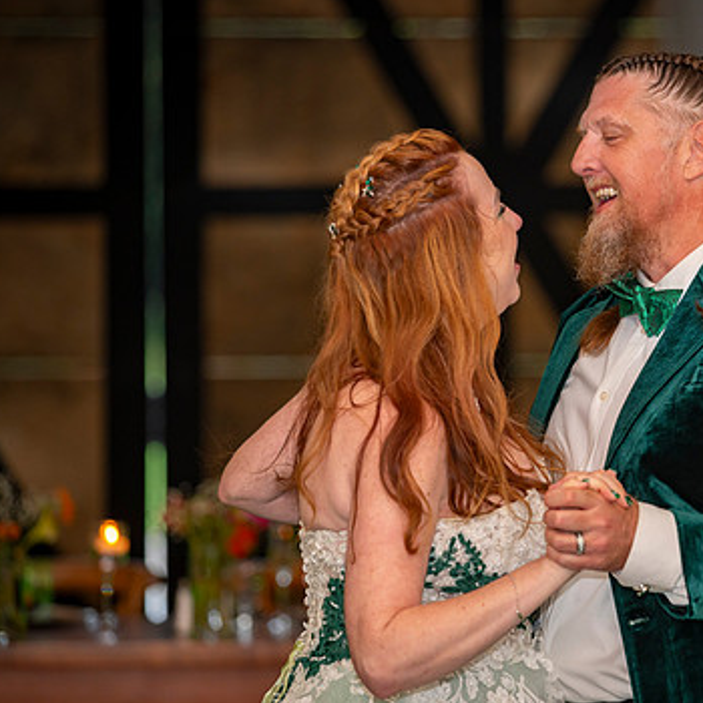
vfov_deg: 7.6
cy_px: 384
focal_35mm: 229
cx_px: 568
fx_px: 5262
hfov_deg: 7.6
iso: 800
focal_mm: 155
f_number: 3.2
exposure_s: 1/100
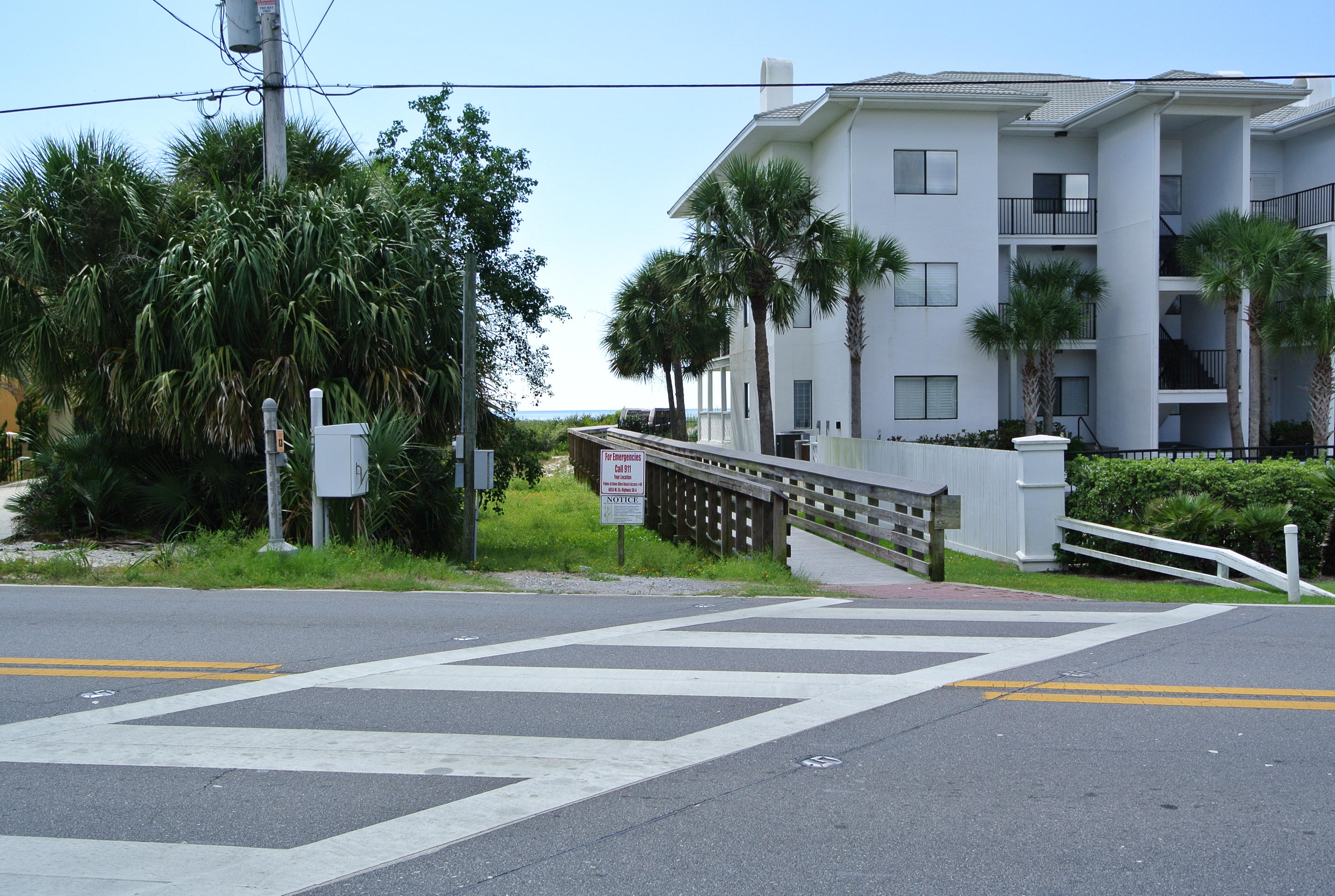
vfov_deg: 38.0
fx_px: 1301
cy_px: 448
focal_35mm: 35
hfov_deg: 54.3
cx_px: 668
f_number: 5.6
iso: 100
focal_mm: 13
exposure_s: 1/400
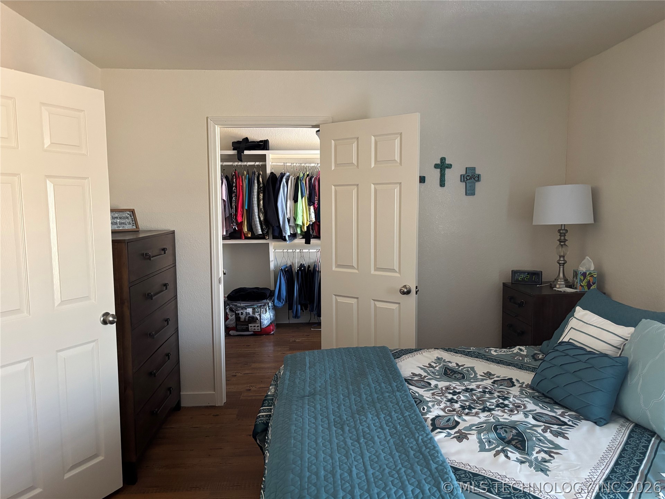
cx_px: 332
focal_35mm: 26
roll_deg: +0.2
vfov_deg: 53.1
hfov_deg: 67.3
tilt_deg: -5.8
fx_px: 499
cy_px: 250
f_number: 1.6
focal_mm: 5.96
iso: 400
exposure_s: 1/60
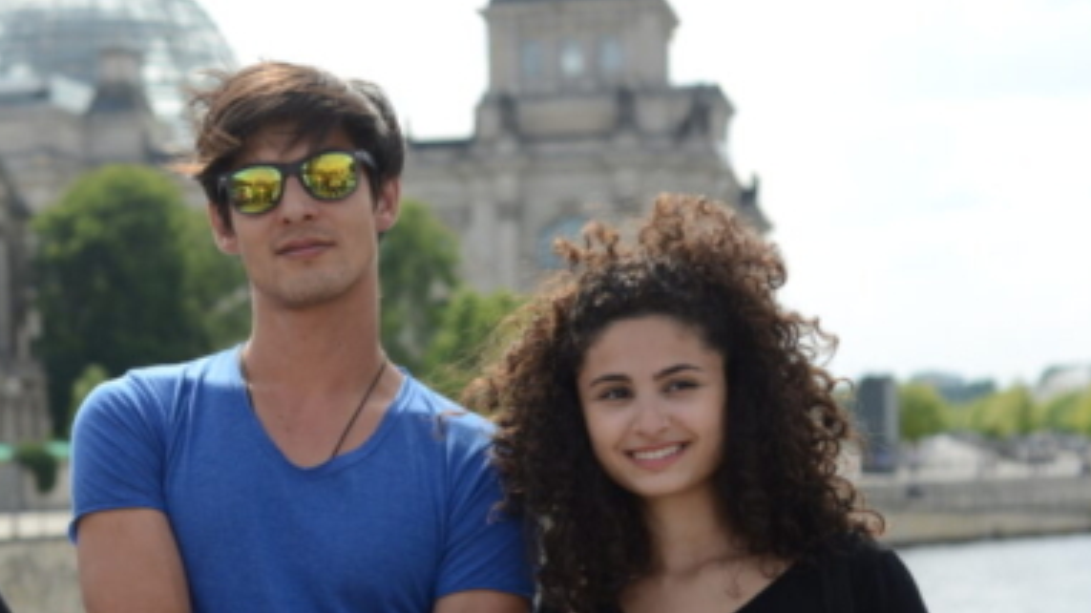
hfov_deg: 23.9
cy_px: 524
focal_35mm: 88
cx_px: 229
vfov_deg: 13.6
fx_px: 2545
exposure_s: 1/4000
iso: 500
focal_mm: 50
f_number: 3.2
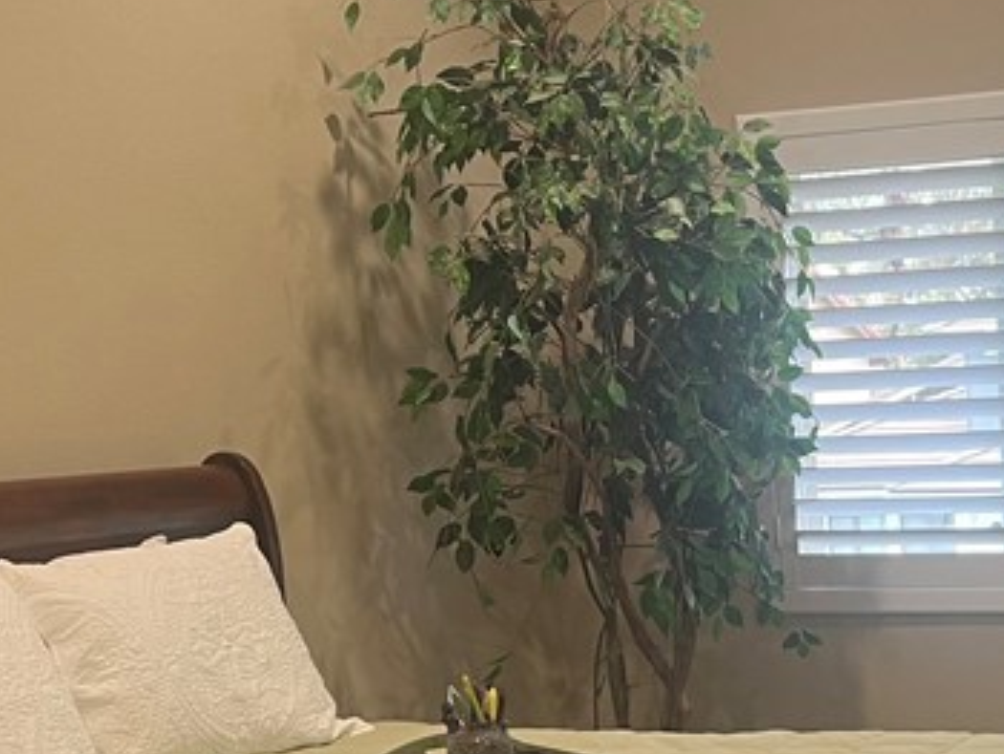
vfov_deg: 19.2
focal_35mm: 76
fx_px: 2206
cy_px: 596
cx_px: 861
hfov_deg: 25.0
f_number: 1.5
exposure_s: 1/60
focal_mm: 5.7
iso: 80
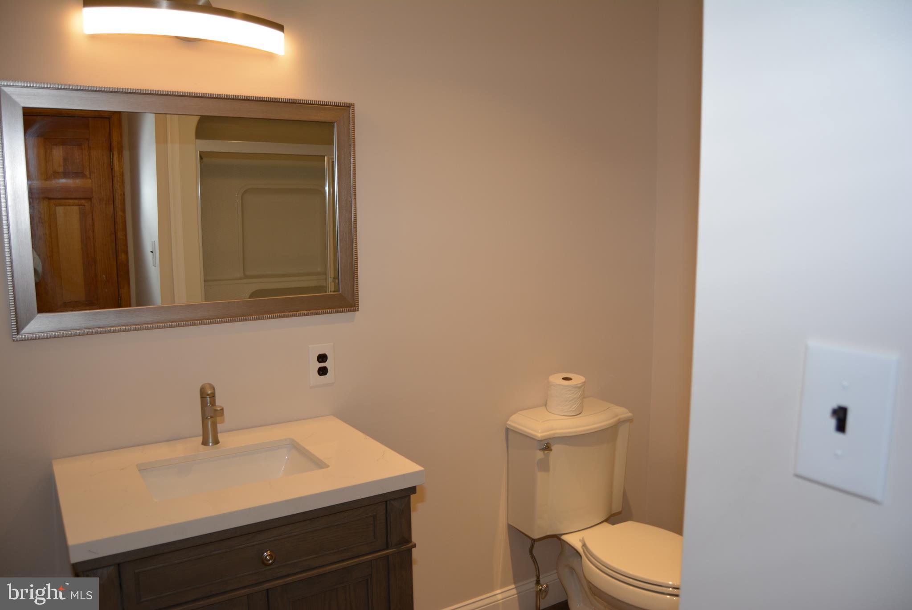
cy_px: 305
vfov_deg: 48.0
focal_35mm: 27
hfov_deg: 67.3
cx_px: 456
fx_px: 684
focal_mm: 18
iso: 200
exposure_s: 1/60
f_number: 4
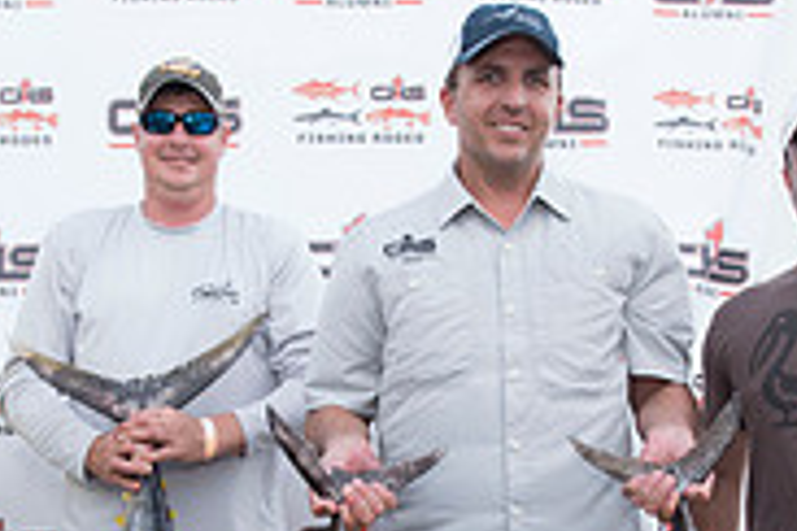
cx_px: 383
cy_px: 498
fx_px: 1195
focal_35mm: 54
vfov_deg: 24.2
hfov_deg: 36.9
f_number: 4.5
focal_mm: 17
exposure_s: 1/400
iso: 250
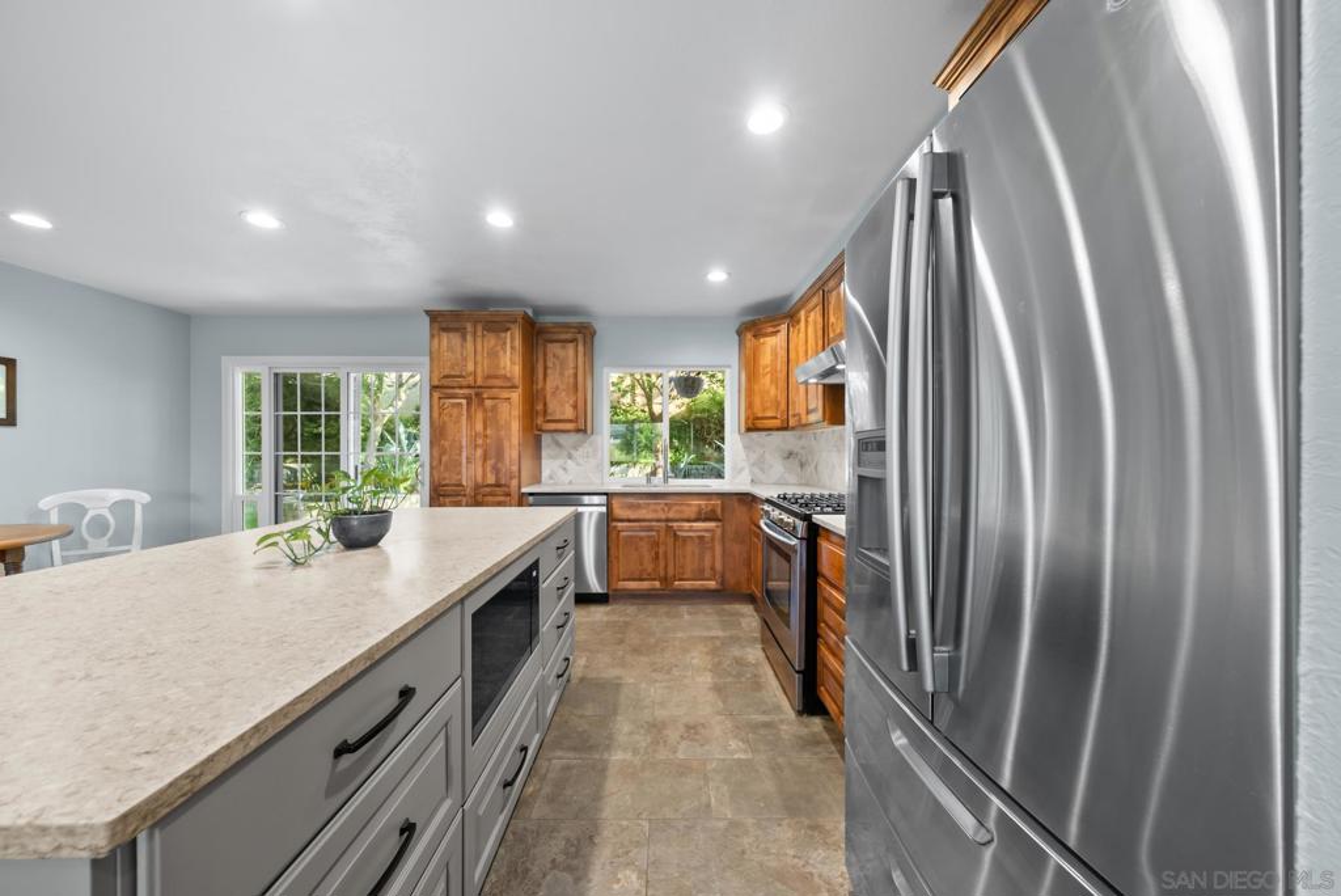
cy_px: 448
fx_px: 447
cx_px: 670
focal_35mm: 12
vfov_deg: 90.1
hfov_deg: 112.6
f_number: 8
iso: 250
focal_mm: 12
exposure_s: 1.3
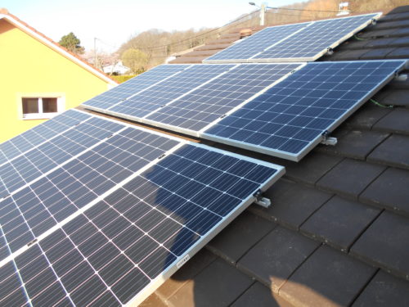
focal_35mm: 26
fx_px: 307
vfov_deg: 53.1
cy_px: 154
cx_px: 204
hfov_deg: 67.3
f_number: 3.2
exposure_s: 1/250
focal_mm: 4.6
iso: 80
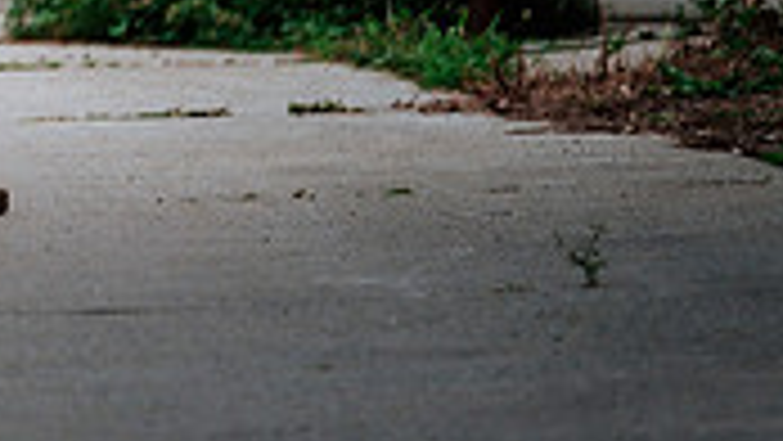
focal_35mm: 744
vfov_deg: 1.6
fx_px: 15452
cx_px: -378
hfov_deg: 2.9
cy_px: -416
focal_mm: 140
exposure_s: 1/400
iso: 500
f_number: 2.8
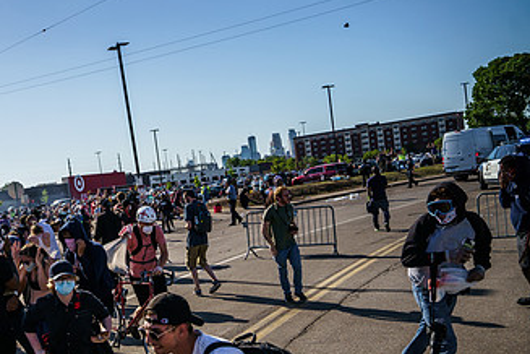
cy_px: 266
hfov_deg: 40.8
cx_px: 68
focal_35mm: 45
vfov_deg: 29.4
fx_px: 662
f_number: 2.8
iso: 200
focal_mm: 25.4
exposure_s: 1/6400
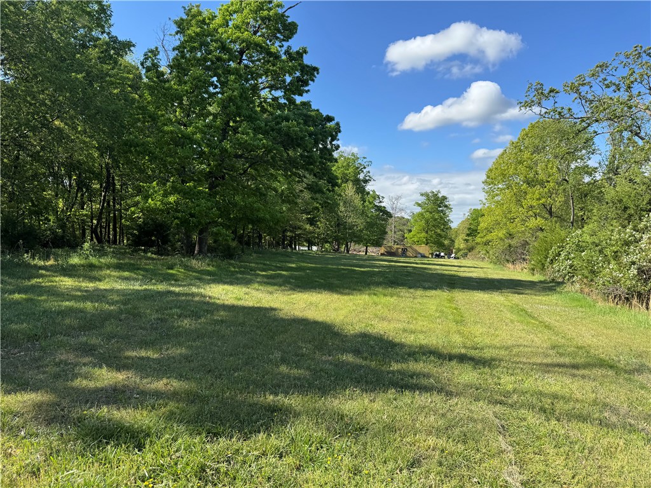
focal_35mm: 24
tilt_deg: -0.4
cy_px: 244
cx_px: 326
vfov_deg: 56.8
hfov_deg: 71.6
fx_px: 451
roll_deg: +0.2
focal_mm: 6.76
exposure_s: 1/2252
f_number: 1.78
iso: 80
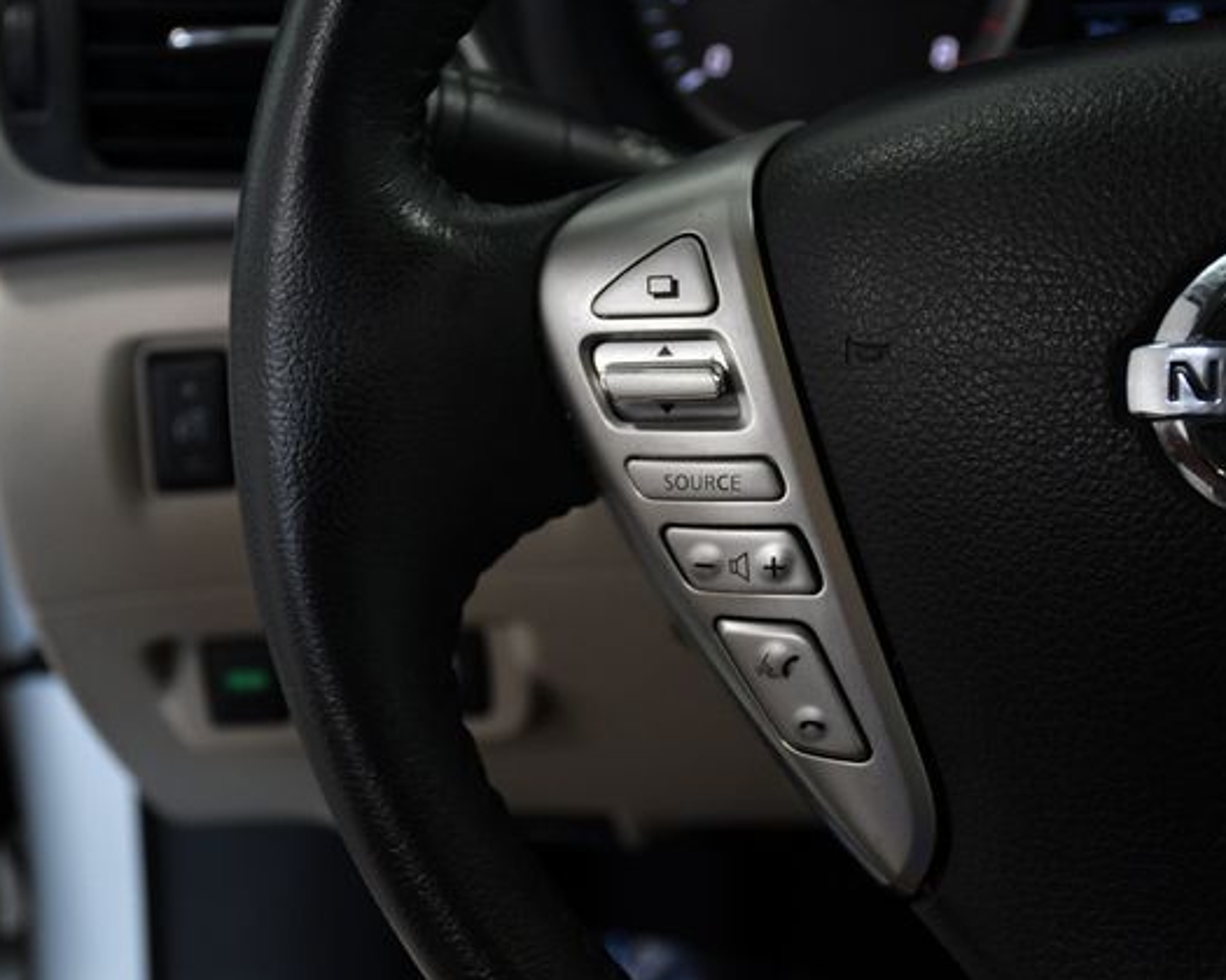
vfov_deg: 21.3
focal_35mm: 72
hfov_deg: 26.4
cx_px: 567
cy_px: 490
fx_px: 2613
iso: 400
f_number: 5.6
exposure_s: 1/125
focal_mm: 42
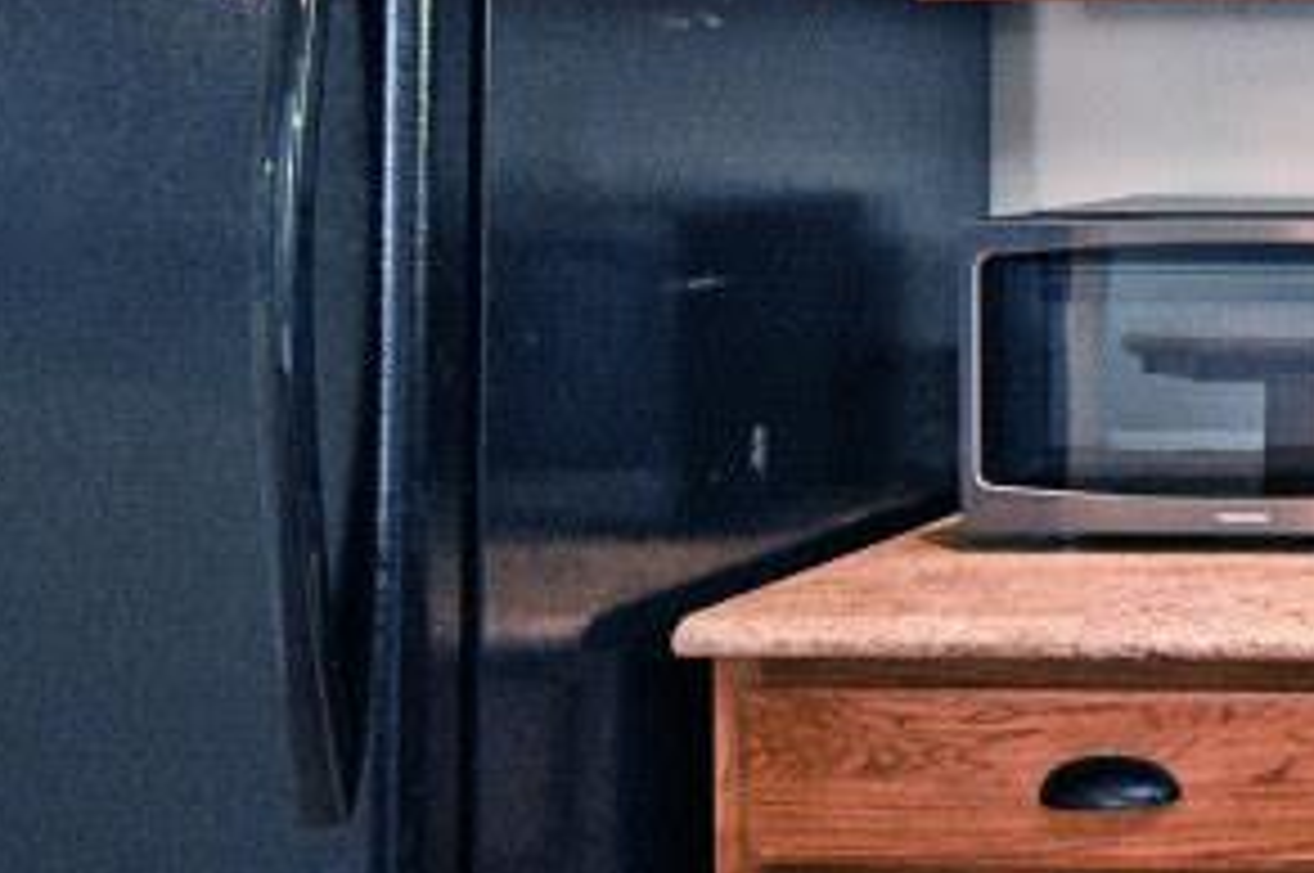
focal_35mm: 72
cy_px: 32
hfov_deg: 21.4
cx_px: 2192
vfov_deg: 18.5
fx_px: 2625
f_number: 4
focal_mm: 14
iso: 1400
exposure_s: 1/60
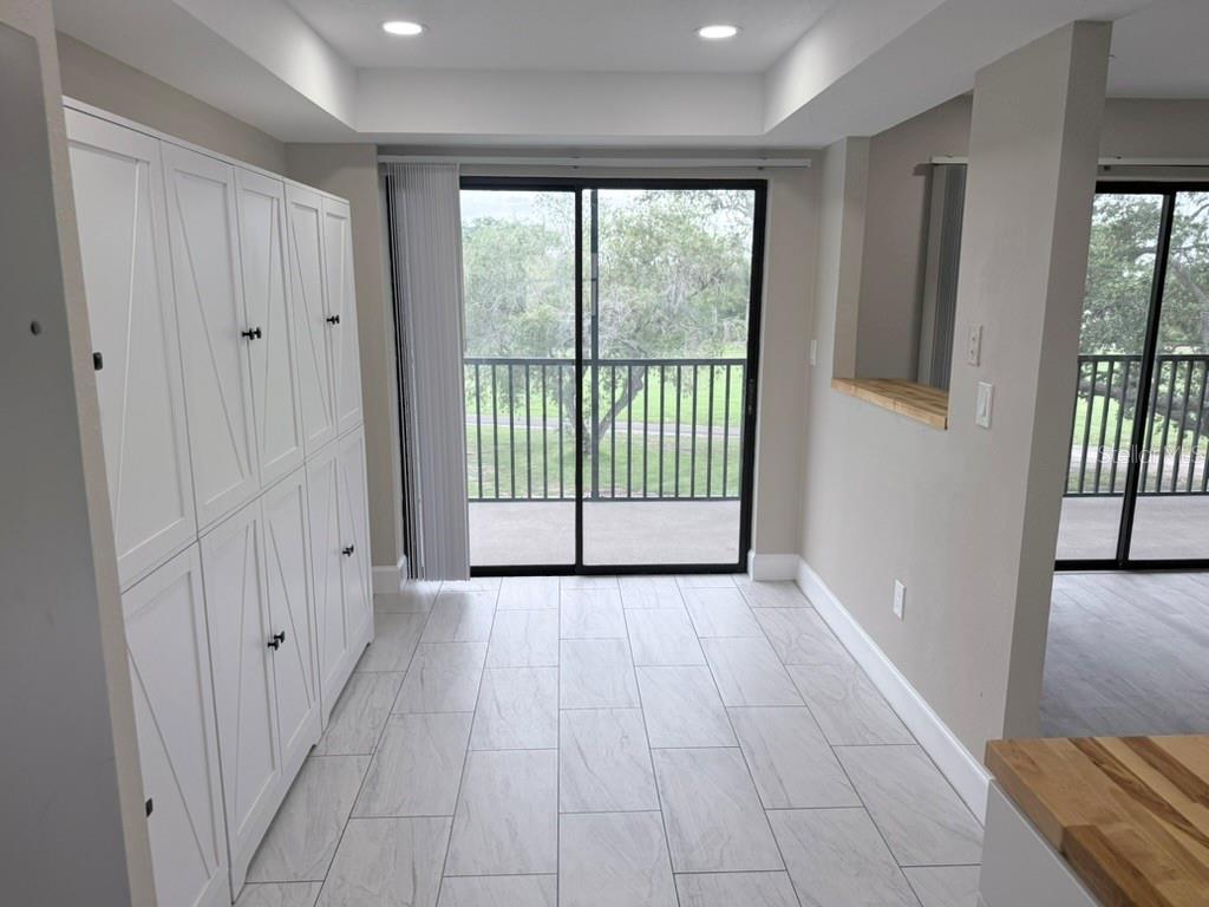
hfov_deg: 71.6
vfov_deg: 56.8
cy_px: 454
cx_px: 604
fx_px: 838
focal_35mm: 24
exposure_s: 1/423
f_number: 1.78
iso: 100
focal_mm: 6.76
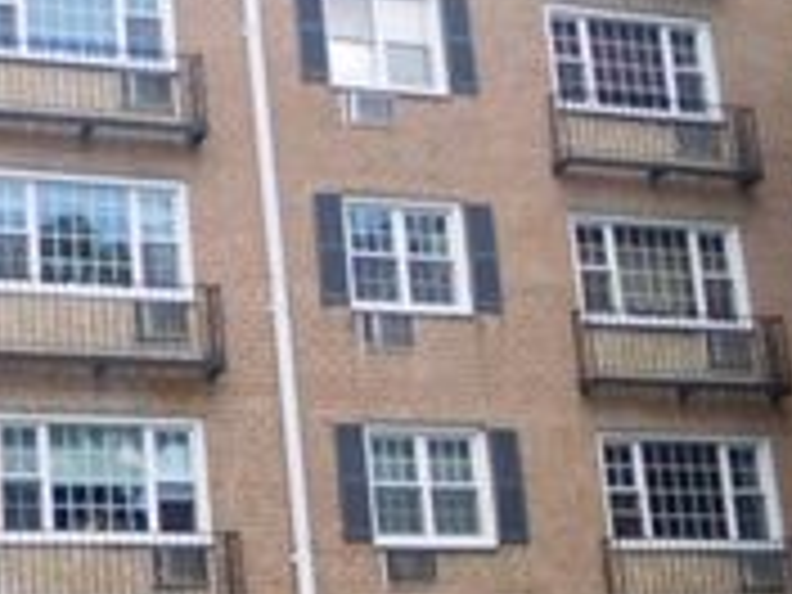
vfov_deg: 20.6
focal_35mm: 71
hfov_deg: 24.6
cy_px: 448
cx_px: -180
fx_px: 1624
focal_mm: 4.5
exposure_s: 1/250
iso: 125
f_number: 3.4
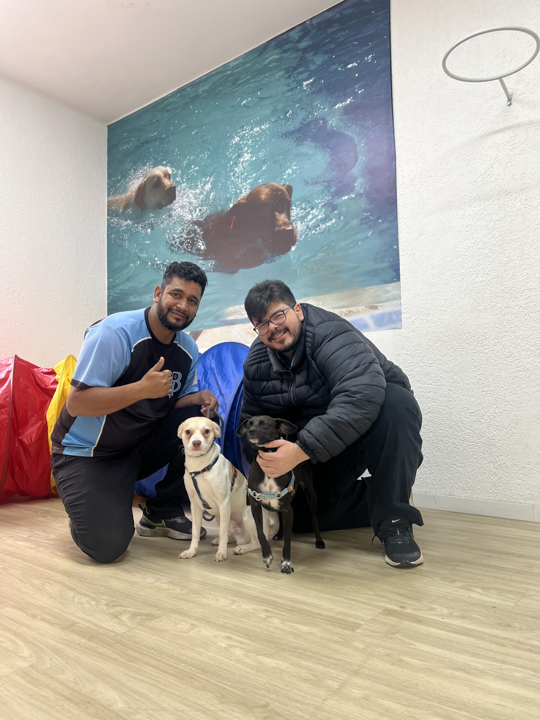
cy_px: 360
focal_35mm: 26
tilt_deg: +5.9
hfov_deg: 53.1
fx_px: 541
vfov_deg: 67.3
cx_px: 270
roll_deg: +1.1
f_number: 1.5
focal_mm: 5.7
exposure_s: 1/60
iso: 100
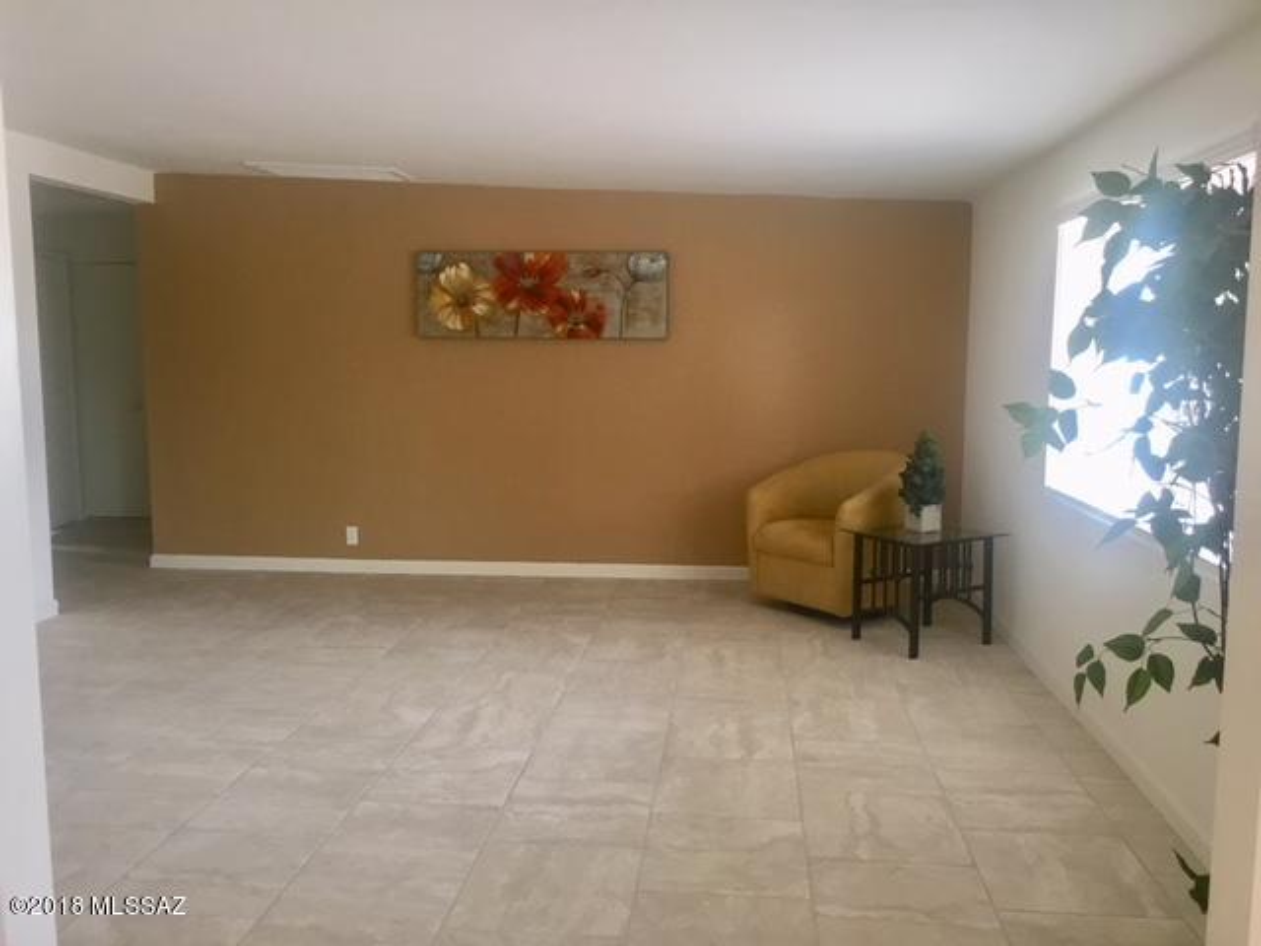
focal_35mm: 29
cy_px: 473
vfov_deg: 48.2
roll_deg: +0.7
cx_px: 630
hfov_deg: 61.7
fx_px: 1056
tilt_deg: -5.7
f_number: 2.2
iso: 80
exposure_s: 1/30
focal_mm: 4.15
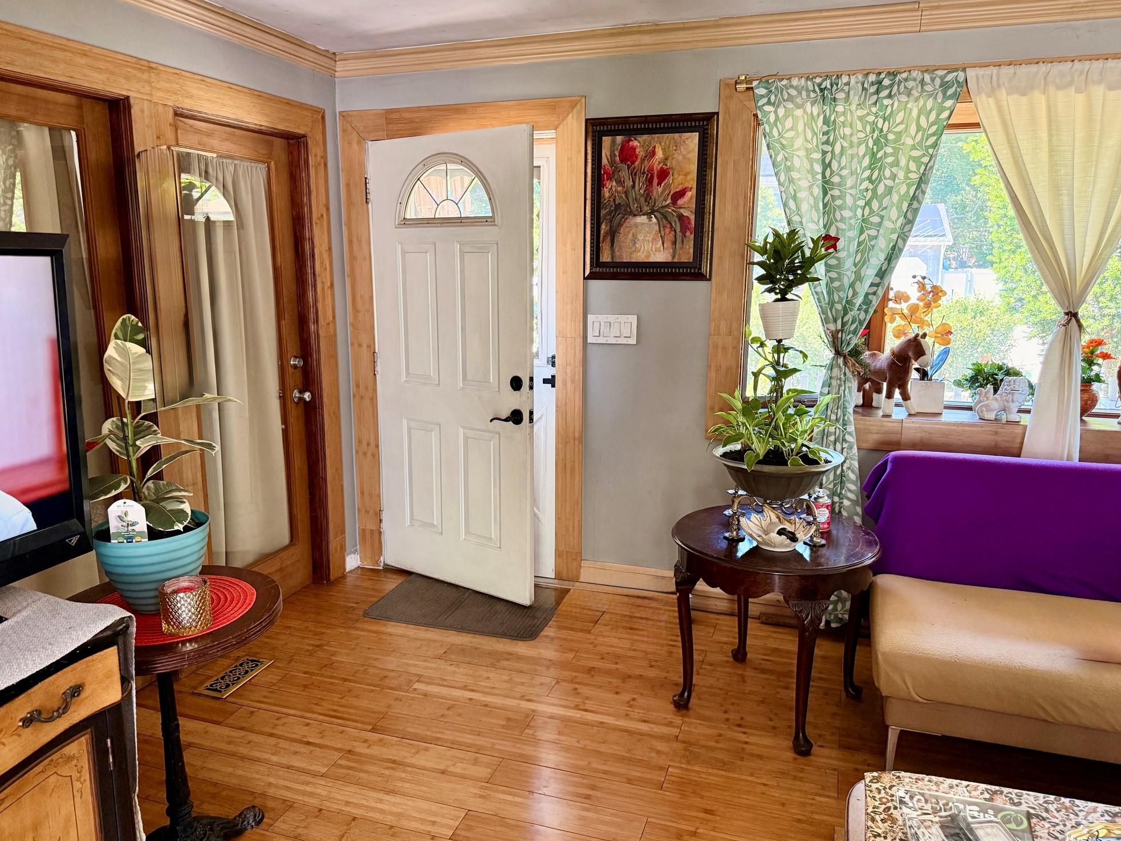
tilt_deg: -10.3
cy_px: 425
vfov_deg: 54.9
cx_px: 557
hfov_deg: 69.4
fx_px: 810
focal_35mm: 25
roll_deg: -0.4
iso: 250
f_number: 1.78
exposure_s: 1/60
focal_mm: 6.76
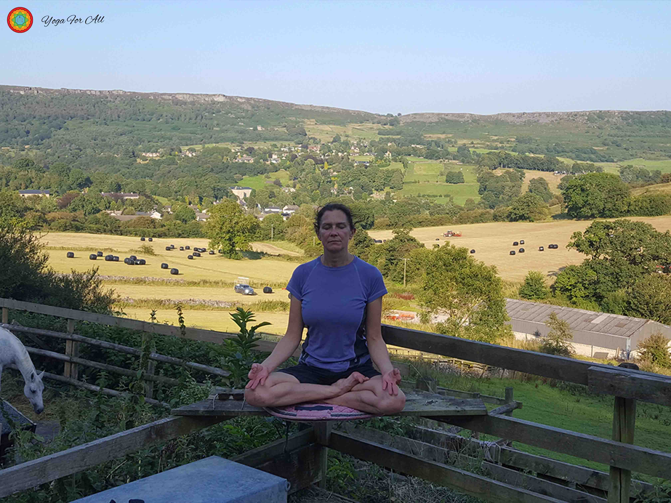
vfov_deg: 53.1
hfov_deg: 67.3
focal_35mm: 26
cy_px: 252
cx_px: 336
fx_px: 504
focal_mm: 4.3
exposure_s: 1/518
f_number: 2.4
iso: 50
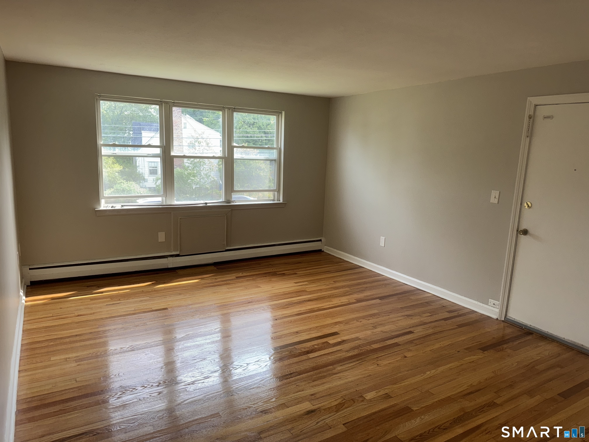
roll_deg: -2.2
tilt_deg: -10.3
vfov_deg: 56.8
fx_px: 408
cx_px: 294
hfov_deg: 71.6
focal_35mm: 24
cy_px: 221
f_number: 1.78
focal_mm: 6.76
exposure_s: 1/168
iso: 80
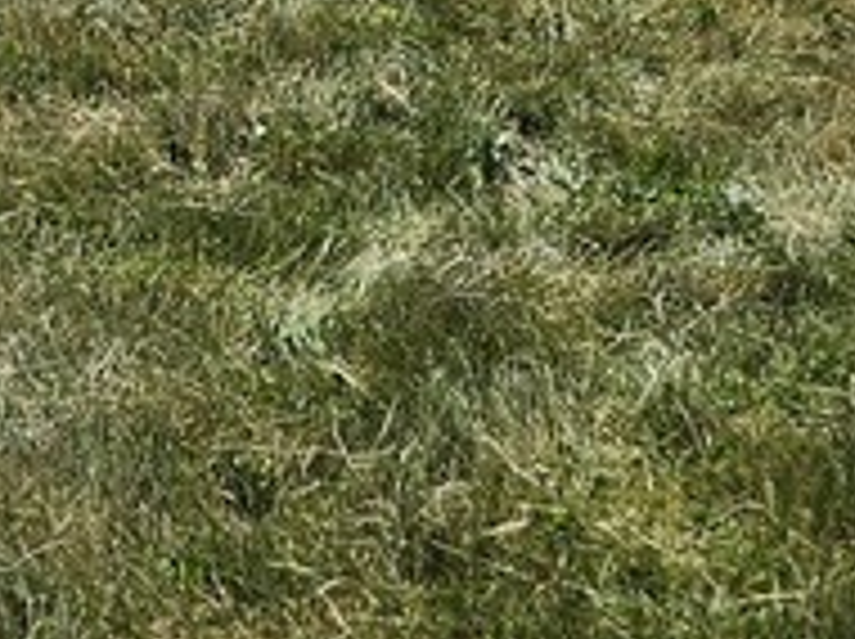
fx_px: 3059
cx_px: -54
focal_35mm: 124
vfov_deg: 10.8
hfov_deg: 15.5
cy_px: -680
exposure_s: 1/3559
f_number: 1.8
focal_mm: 5.4
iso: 25
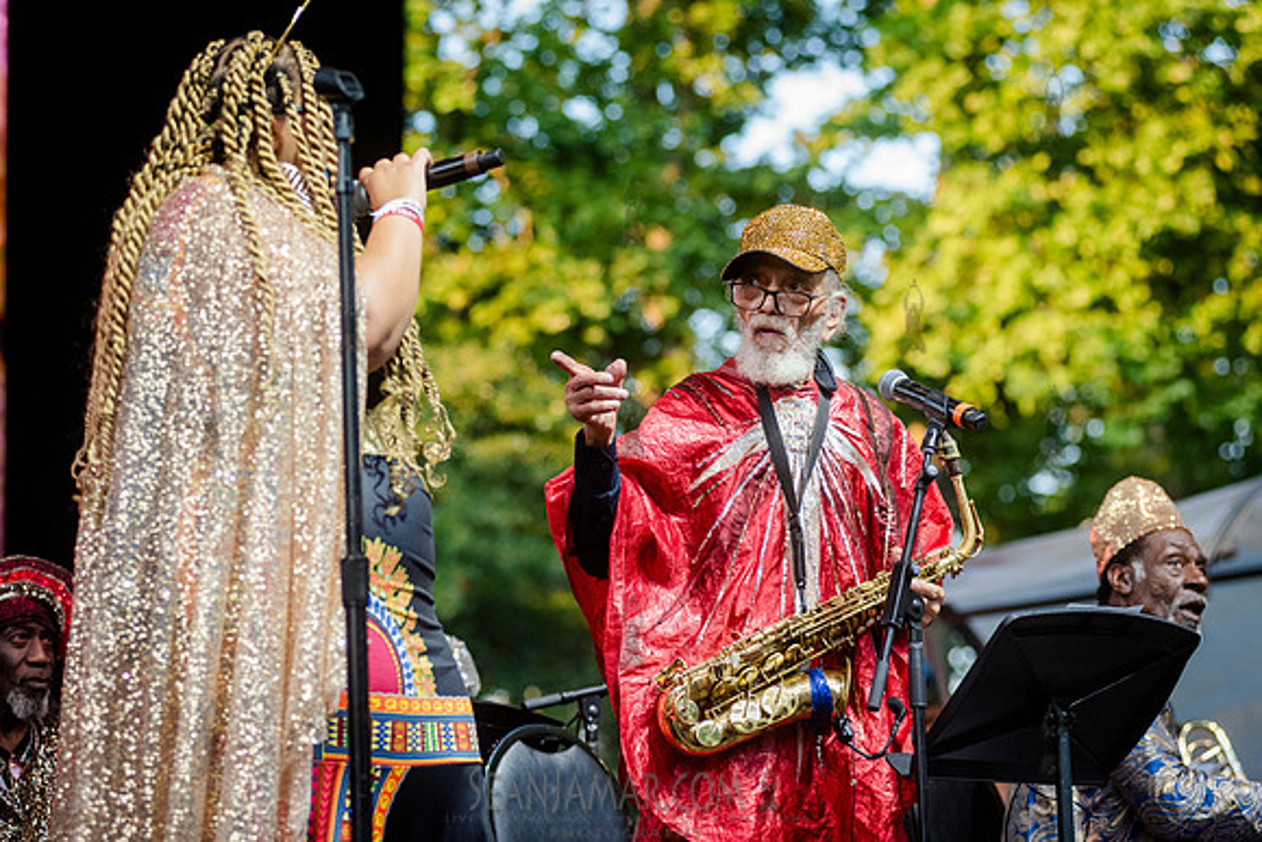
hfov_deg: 19.5
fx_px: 3682
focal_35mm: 105
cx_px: 631
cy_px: 421
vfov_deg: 13.0
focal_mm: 105
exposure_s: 1/1000
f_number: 3.5
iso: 2000
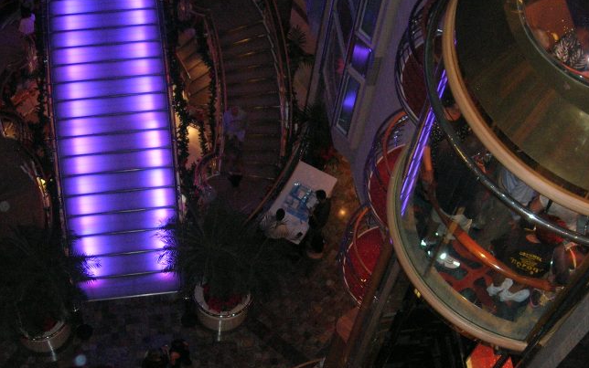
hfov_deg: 32.0
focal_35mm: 64
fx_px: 1028
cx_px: 321
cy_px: 331
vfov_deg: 19.9
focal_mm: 7.8
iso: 200
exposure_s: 1/60.1
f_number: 2.8
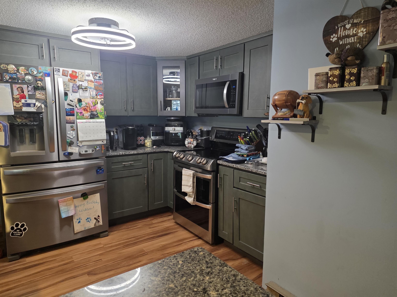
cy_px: 148
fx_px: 264
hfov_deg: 73.9
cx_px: 198
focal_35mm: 23
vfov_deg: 58.9
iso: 320
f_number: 1.7
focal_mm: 6.25
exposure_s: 1/120
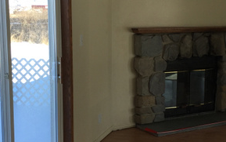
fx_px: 419
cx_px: 142
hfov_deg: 30.1
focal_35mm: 68
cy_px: 88
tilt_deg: -5.8
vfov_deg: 19.1
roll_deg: -0.9
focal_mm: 4.15
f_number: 2.2
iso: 32
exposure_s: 1/269
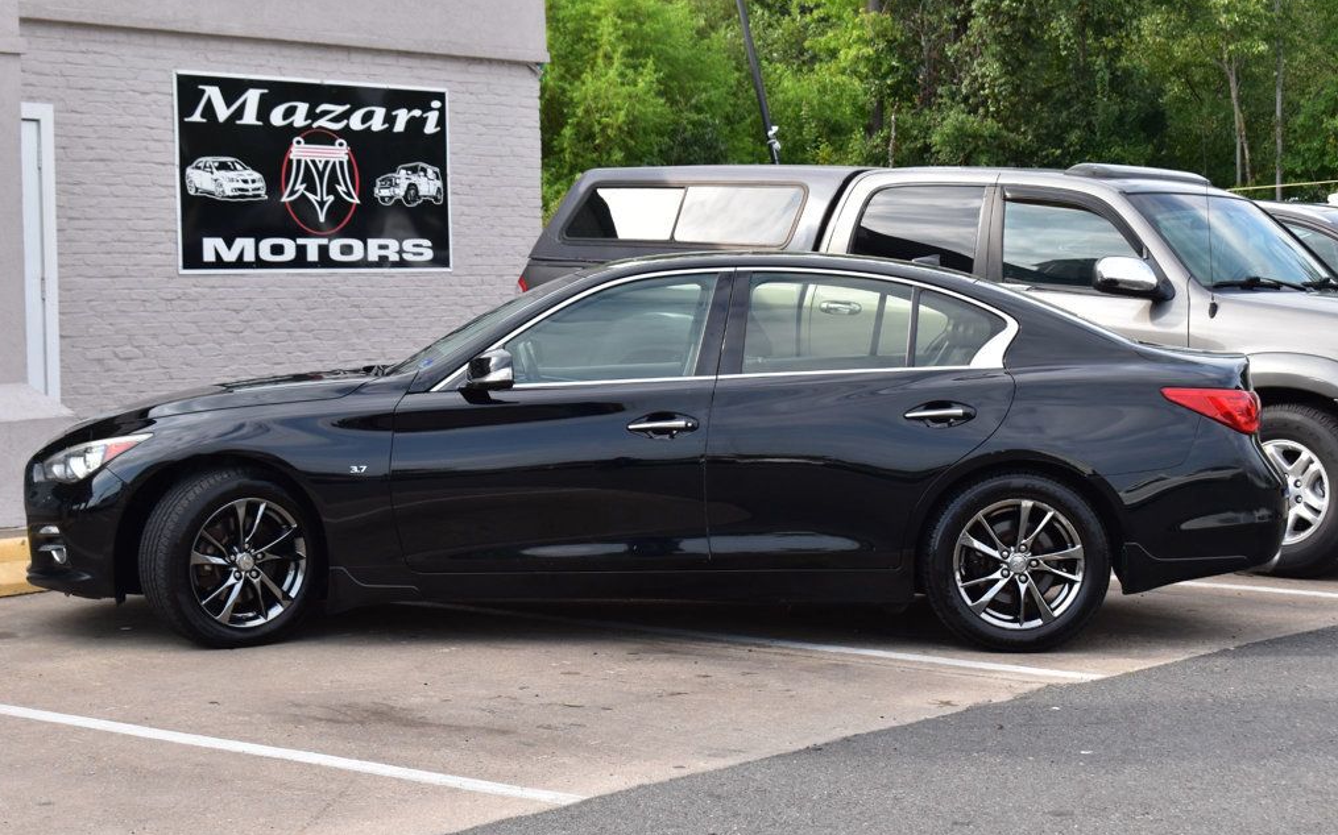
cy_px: 424
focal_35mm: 74
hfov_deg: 27.9
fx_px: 2698
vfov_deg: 17.6
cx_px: 664
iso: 400
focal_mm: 48
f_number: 10
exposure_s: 1/250
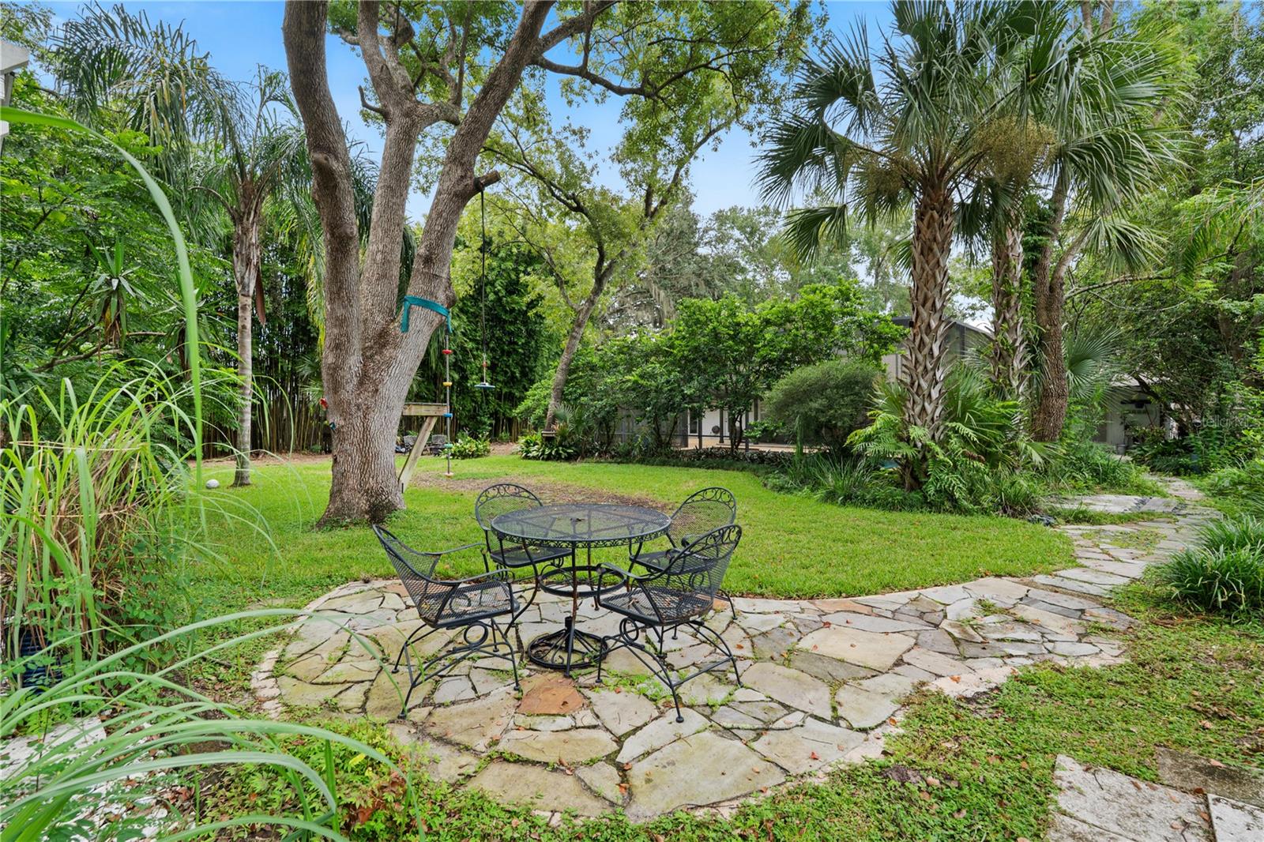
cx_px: 632
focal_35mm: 16
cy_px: 421
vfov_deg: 73.7
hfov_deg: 96.7
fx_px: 562
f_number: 7.1
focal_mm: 16
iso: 160
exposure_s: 1/15
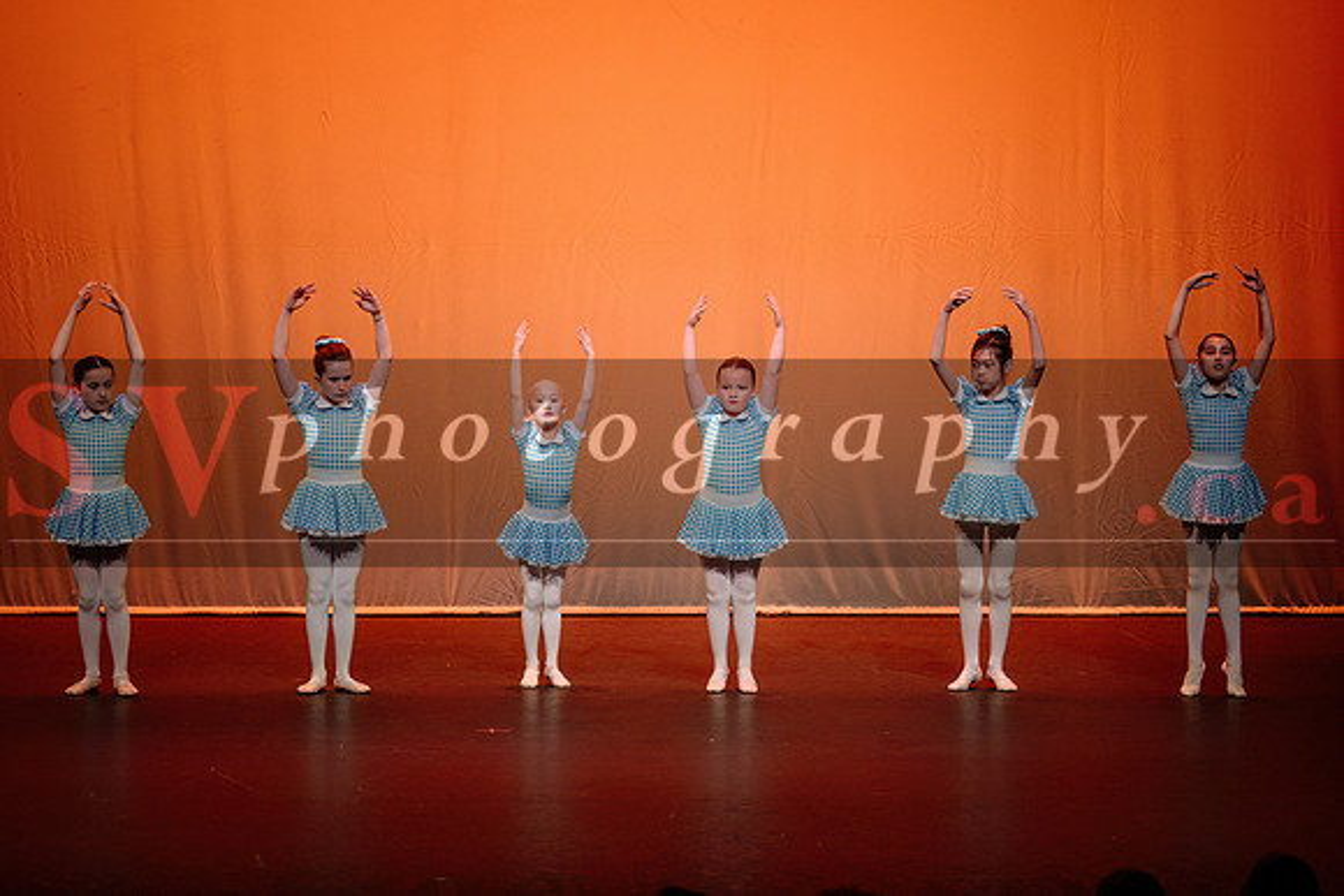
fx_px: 4765
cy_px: 476
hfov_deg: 16.1
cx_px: 629
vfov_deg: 10.8
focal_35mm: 128
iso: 1250
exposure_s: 1/640
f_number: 2.8
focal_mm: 120
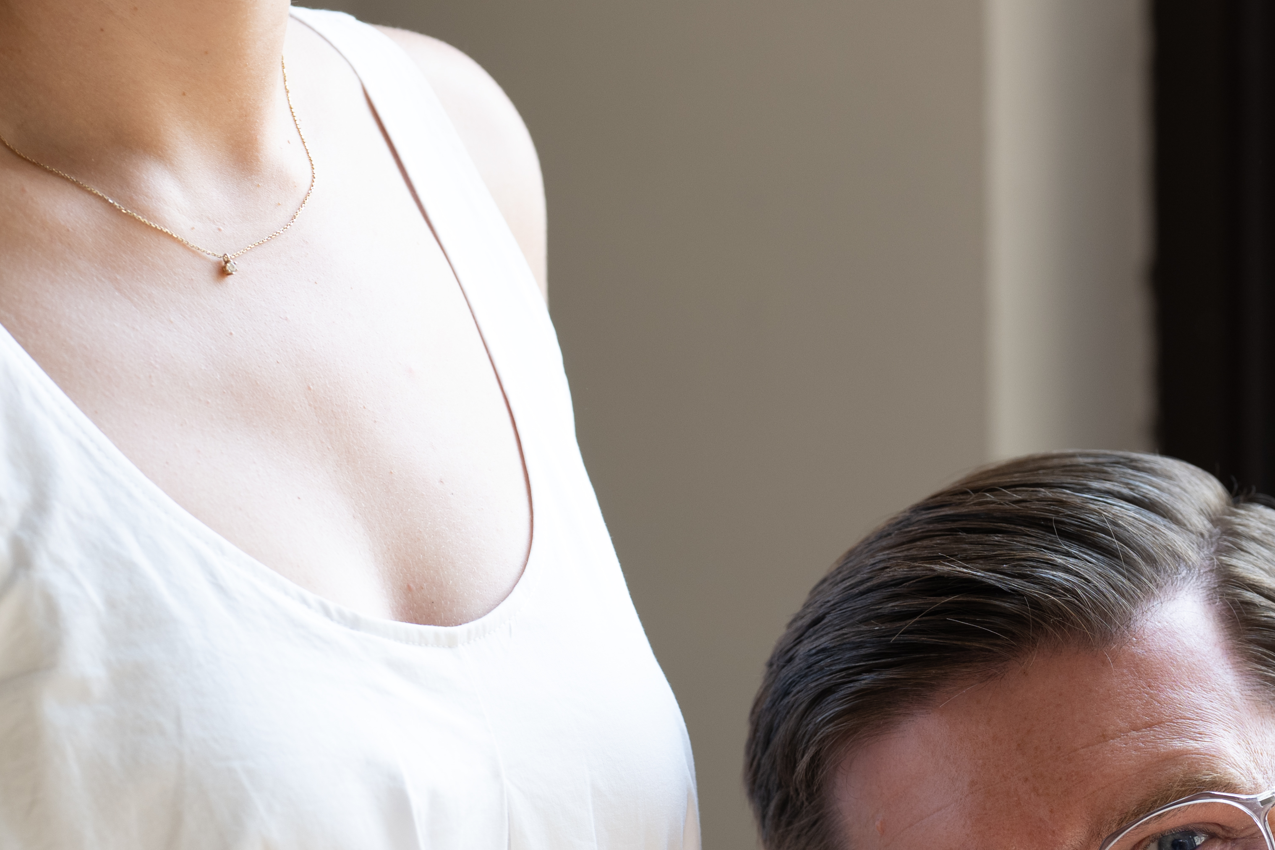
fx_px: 8180
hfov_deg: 8.9
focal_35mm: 231
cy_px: 1027
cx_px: 904
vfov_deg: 5.9
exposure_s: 1/100
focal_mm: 85
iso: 125
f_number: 3.2
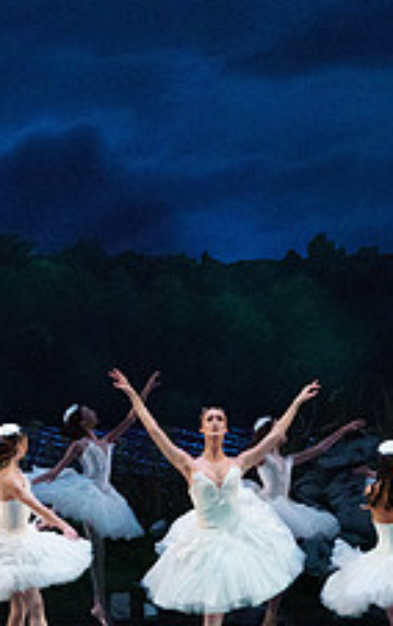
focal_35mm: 371
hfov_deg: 3.6
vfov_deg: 5.7
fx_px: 6334
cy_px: 268
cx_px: 213
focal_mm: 141
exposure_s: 1/250
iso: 8000
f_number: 5.6
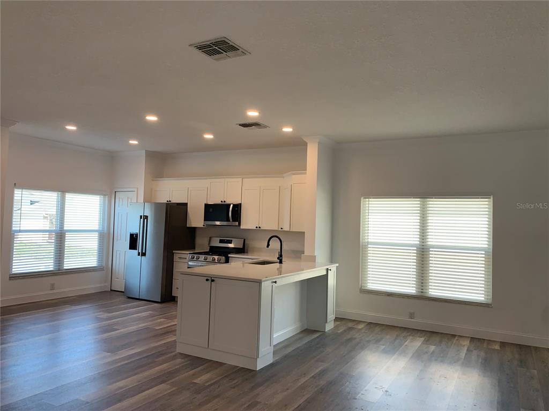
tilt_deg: +2.1
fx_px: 412
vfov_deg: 53.1
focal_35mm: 26
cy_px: 206
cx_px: 274
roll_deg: -1.4
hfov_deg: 67.3
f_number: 1.8
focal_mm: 4.25
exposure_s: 1/121
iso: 64
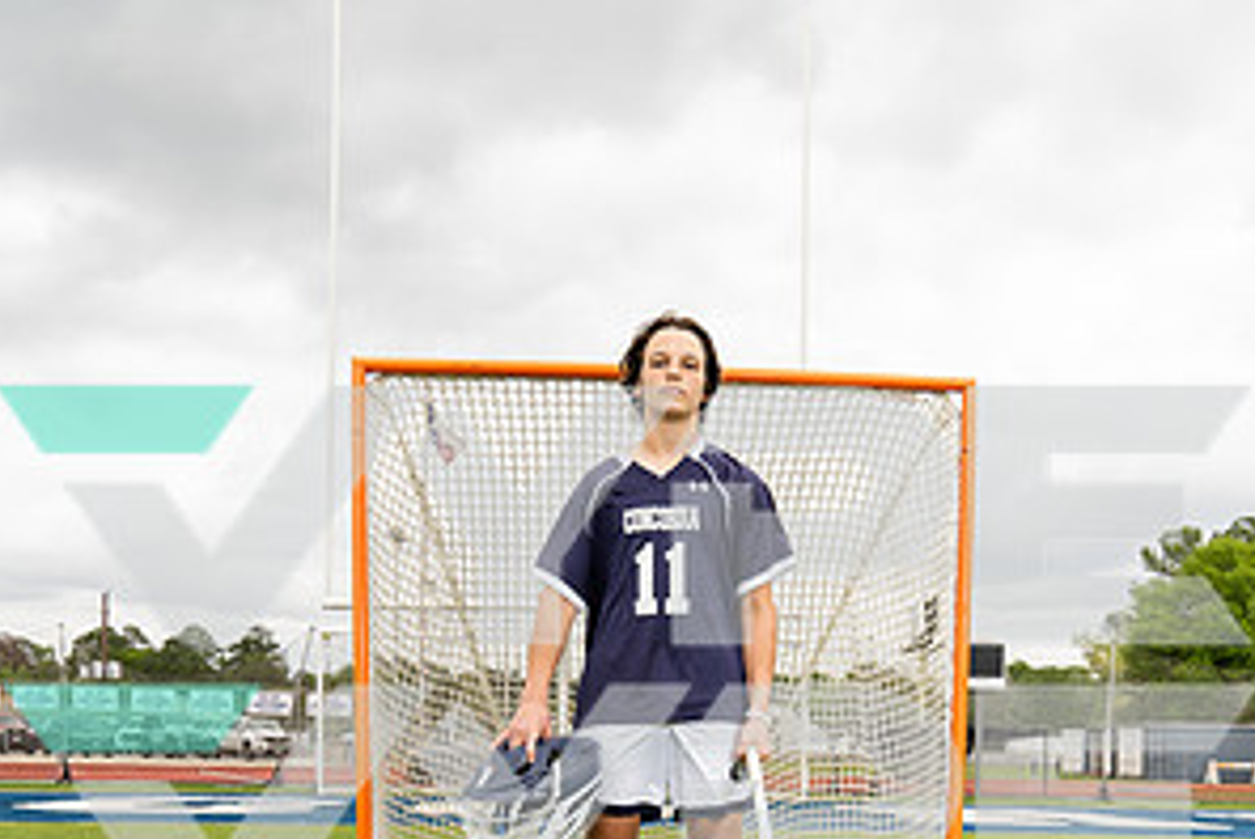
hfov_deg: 47.4
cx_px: 632
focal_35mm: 41
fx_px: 1431
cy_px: 818
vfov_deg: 30.6
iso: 250
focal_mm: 27
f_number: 7.1
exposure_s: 1/250
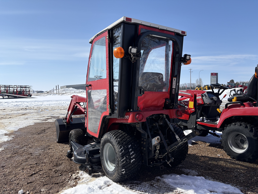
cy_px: 97
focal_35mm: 26
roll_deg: +2.1
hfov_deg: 67.3
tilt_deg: +0.5
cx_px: 129
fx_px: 194
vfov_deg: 53.1
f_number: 1.6
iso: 50
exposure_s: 1/6993
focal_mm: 5.96
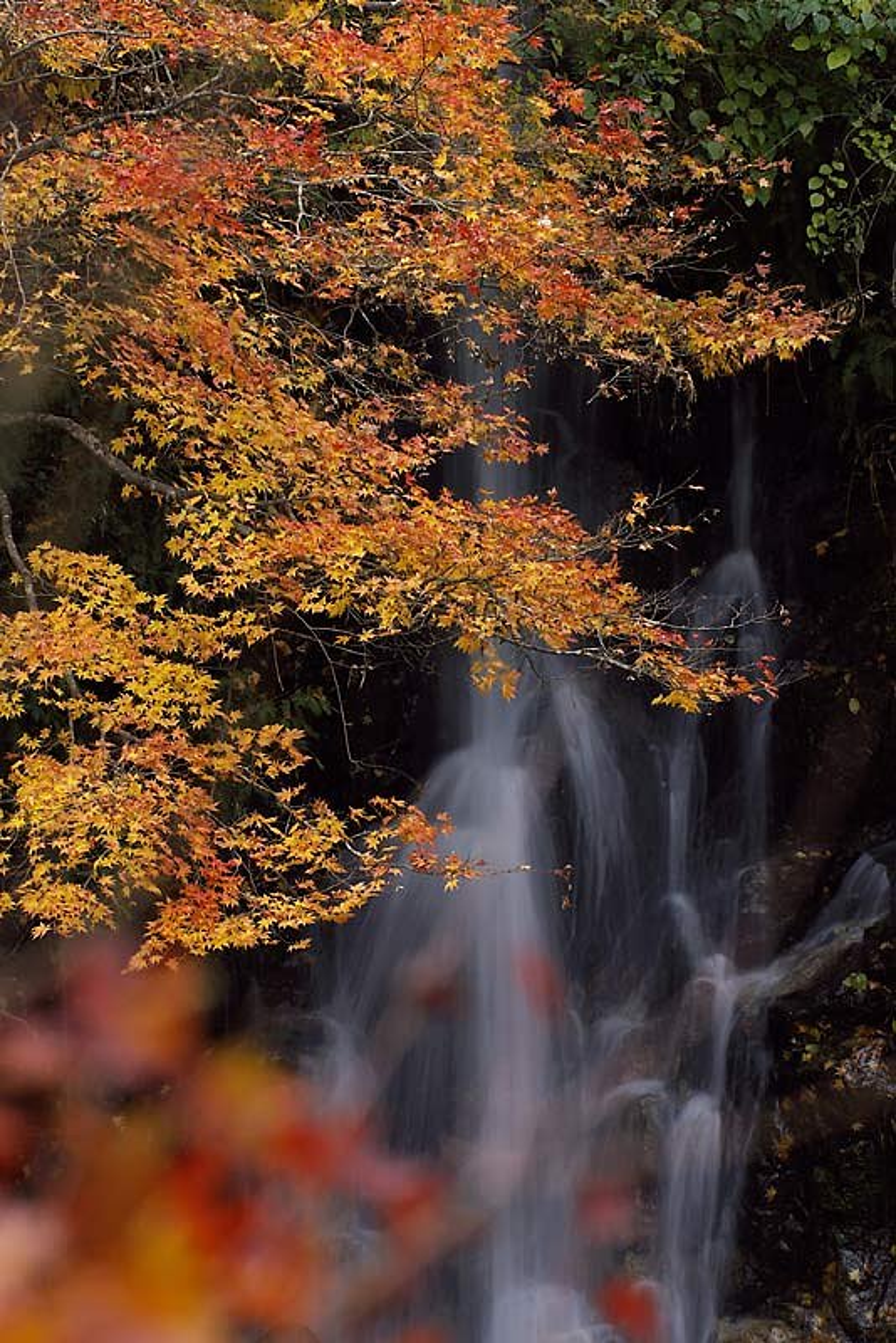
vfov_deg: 7.6
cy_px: 672
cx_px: 448
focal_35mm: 270
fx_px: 10071
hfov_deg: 5.1
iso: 200
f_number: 11
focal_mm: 180
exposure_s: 1/4
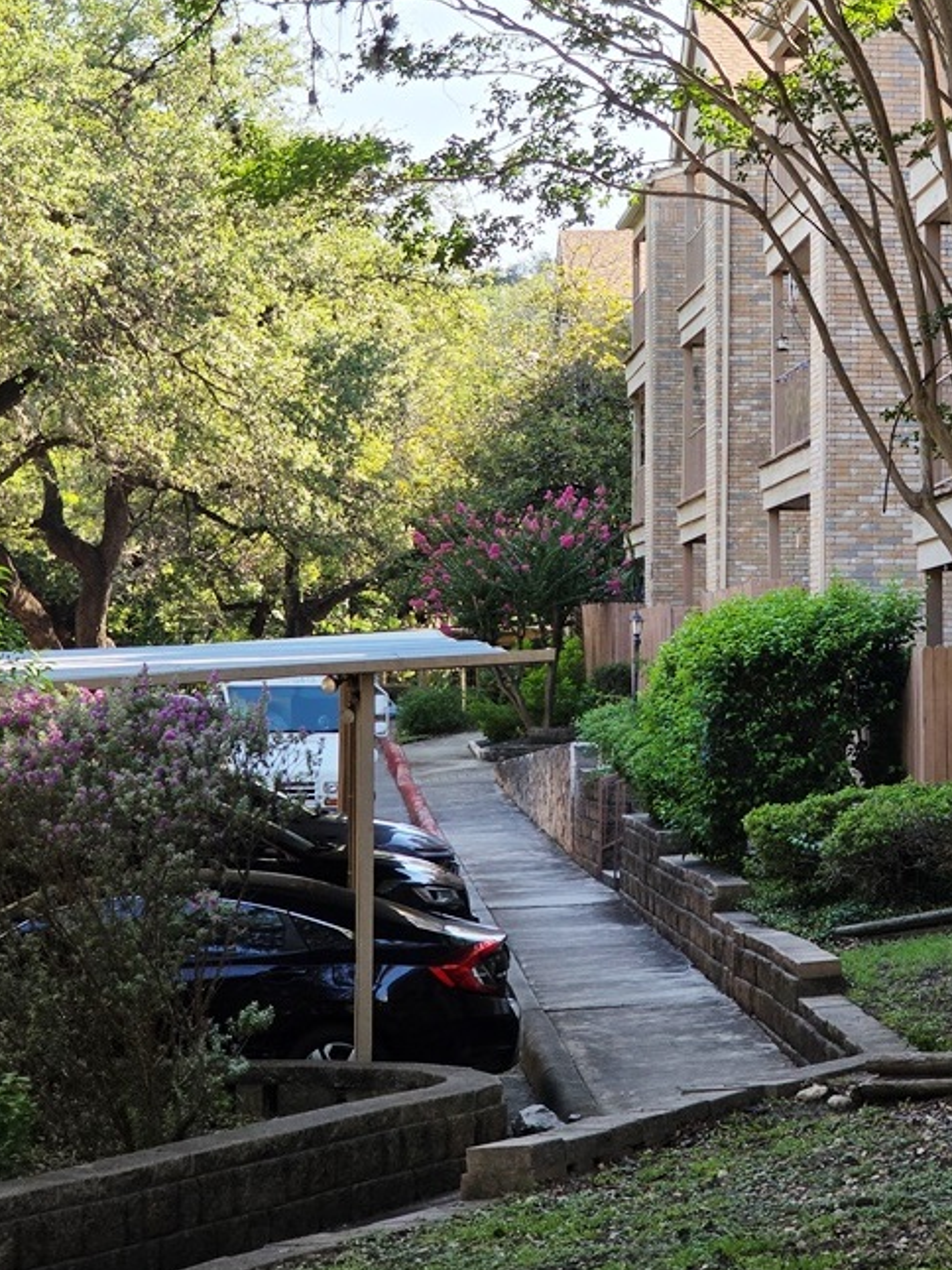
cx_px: 696
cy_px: 392
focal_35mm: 107
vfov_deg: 18.3
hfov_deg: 13.8
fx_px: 3922
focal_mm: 7.9
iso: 50
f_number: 2.4
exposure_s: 1/494
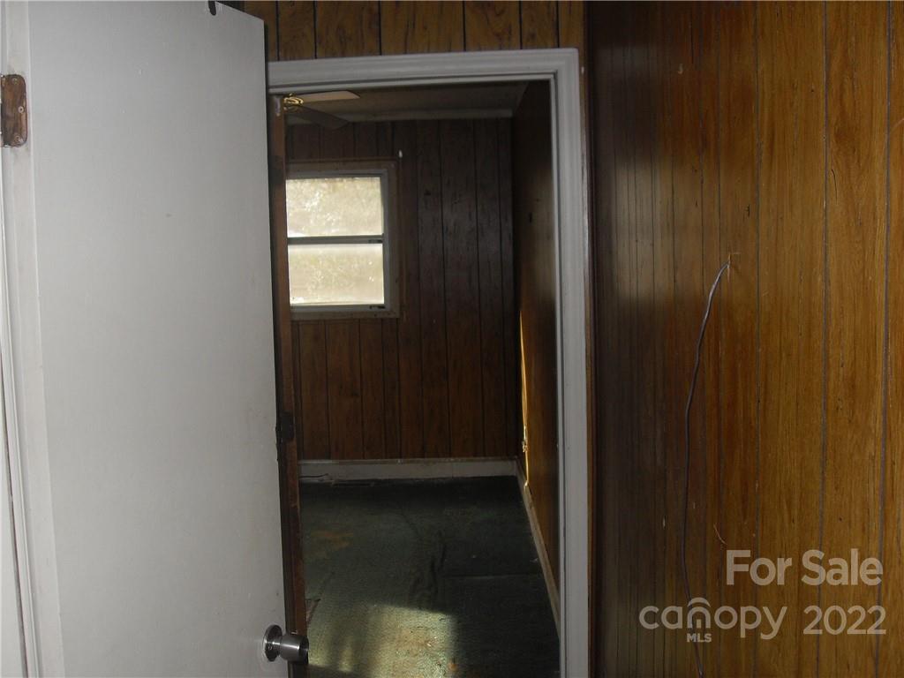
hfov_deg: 50.1
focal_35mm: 37
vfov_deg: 38.7
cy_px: 339
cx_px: 452
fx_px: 966
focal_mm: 6.3
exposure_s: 1/45
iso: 100
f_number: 2.8
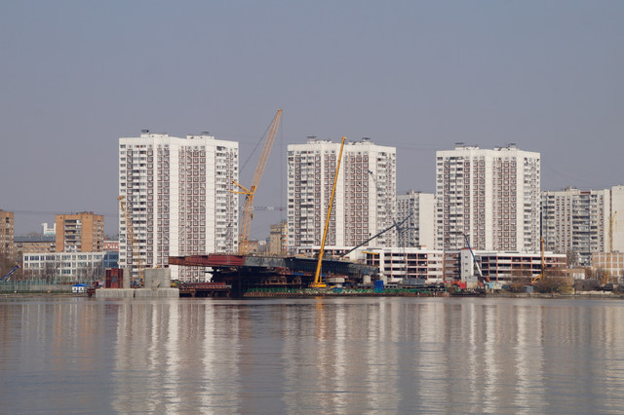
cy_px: 208
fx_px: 1949
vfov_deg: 12.2
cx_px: 312
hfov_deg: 18.2
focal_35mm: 112
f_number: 11
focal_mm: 75
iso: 100
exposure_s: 1/250
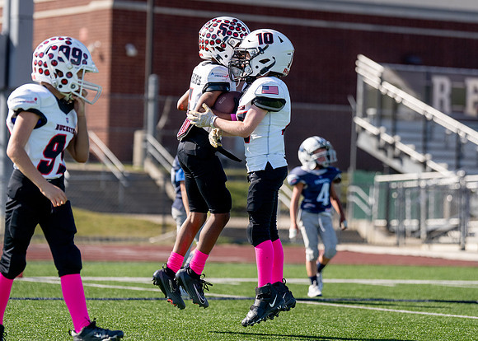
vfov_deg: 9.1
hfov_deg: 12.7
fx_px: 2142
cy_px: 157
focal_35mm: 158
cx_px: 249
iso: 320
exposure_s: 1/6400
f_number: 2.8
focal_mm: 123
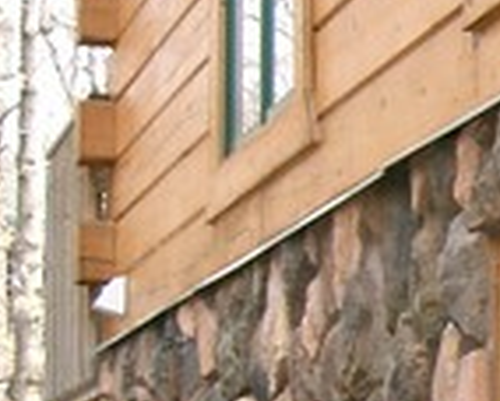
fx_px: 2534
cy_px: 510
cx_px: 989
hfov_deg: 10.4
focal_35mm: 171
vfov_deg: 8.9
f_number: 2.8
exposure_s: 1/250
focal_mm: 8
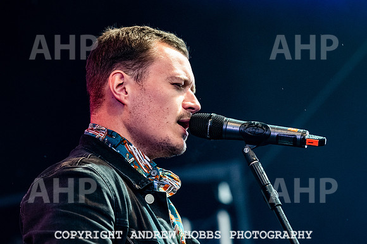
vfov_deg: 5.7
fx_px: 2446
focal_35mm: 240
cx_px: 152
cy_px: 130
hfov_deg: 8.6
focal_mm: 200
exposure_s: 1/640
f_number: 5.6
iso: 4000
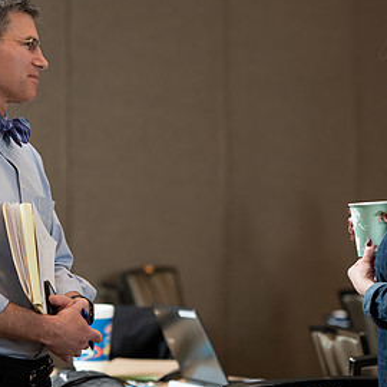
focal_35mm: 223
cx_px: 183
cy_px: 156
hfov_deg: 7.8
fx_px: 2821
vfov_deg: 7.8
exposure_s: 1/200
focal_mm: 122
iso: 1000
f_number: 3.2
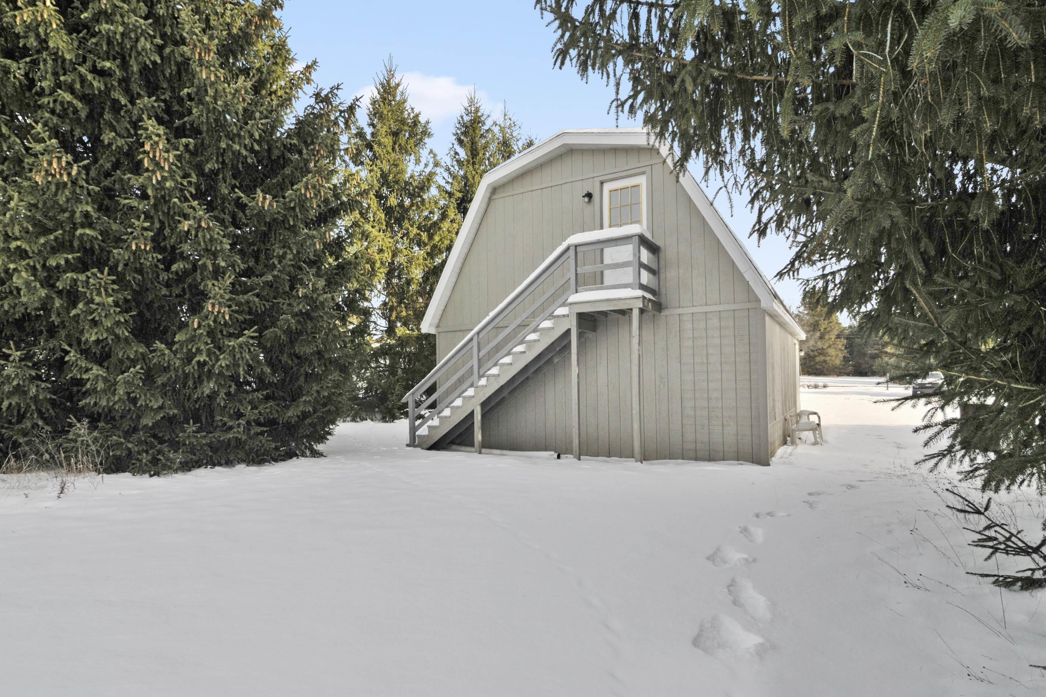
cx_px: 526
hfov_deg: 91.5
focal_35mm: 18
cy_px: 349
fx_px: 509
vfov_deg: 68.8
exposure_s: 1/800
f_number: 7.1
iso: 320
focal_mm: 11
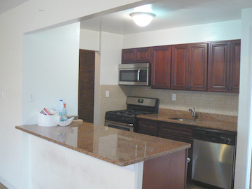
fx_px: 262
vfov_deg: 39.7
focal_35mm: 36
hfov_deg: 51.4
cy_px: 94
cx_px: 126
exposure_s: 1/6
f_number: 2.8
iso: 200
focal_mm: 6
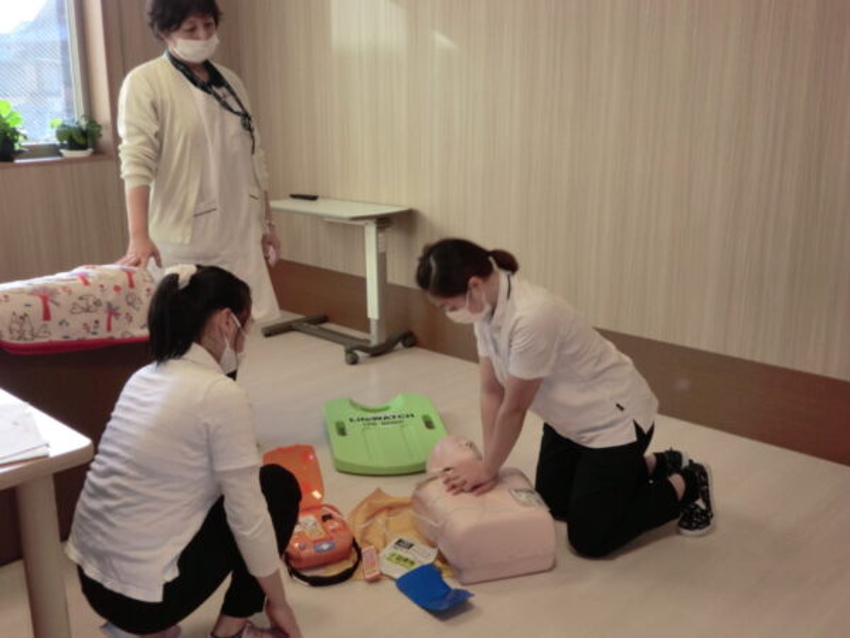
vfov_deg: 39.7
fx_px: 884
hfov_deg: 51.4
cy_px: 319
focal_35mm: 36
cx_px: 425
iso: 100
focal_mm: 6.58
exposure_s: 1/60
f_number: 3
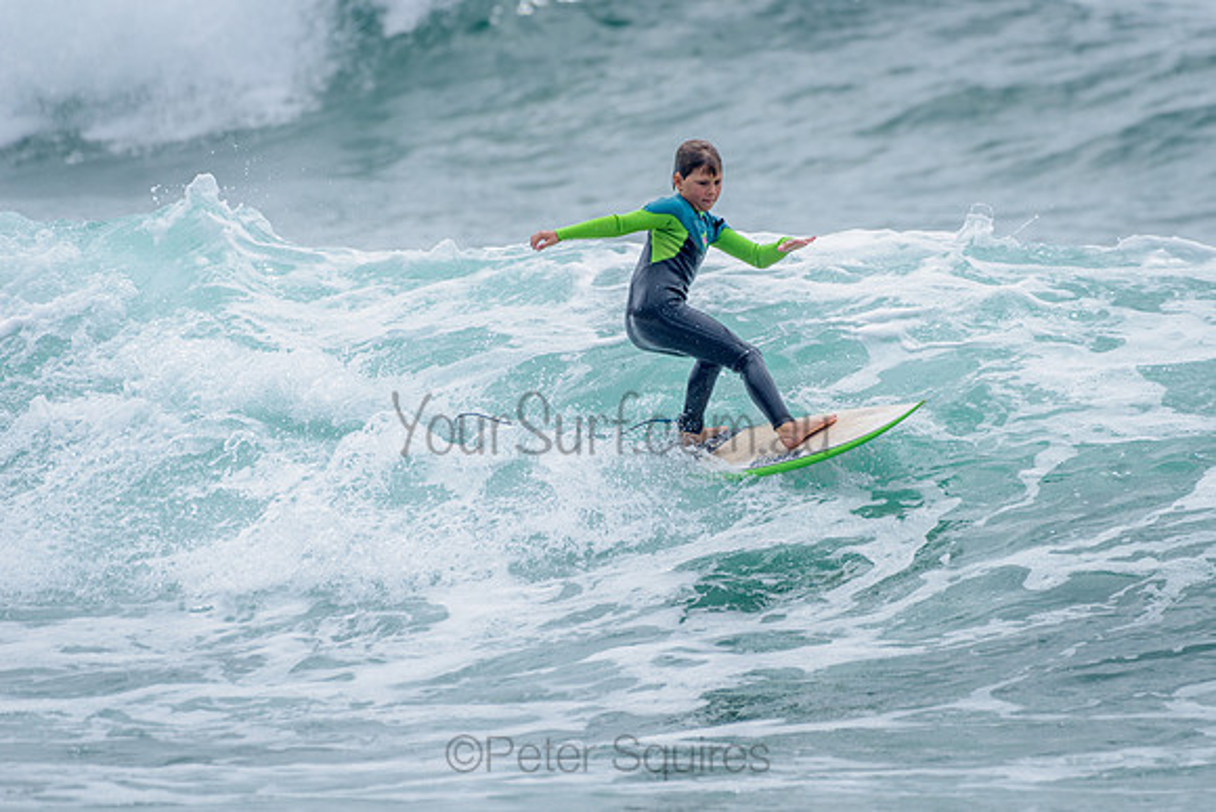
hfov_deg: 3.4
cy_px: 375
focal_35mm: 613
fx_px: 20713
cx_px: 743
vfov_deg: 2.2
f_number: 5.6
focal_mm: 500
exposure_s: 1/2000
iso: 220
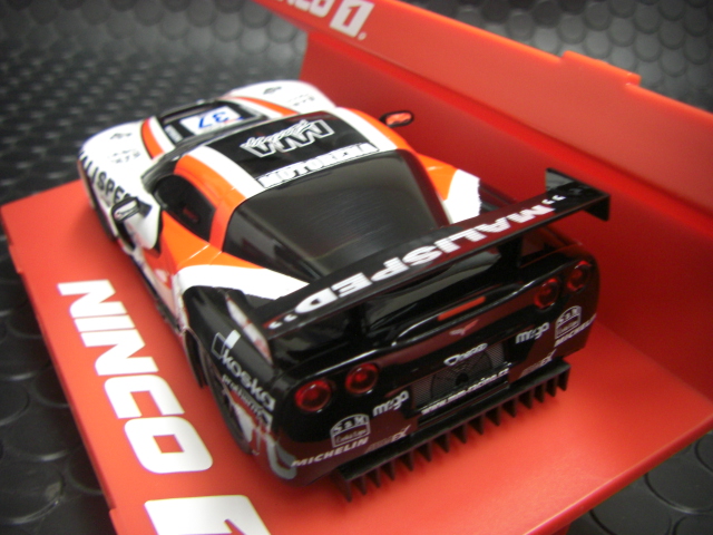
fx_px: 783
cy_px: 268
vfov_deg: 37.7
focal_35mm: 38
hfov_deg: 49.0
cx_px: 356
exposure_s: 1/15
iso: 200
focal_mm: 6.3
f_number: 3.4
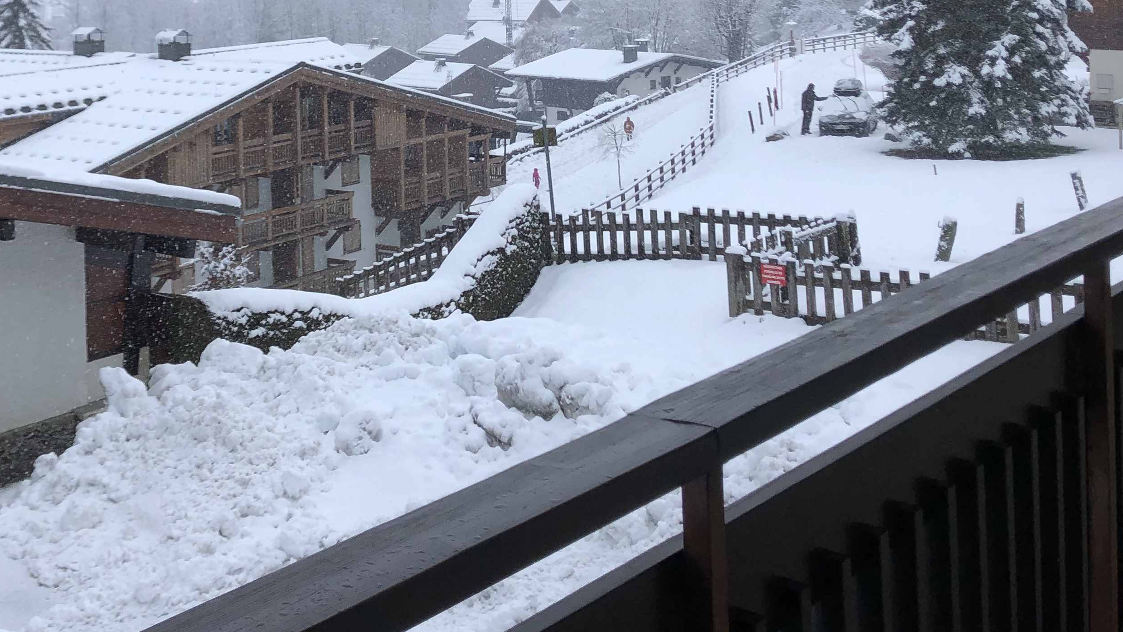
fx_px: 1459
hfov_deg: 41.4
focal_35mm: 49
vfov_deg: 23.2
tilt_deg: -1.1
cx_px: 357
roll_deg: +2.4
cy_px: -30
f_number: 1.8
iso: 20
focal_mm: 4
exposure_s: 1/442
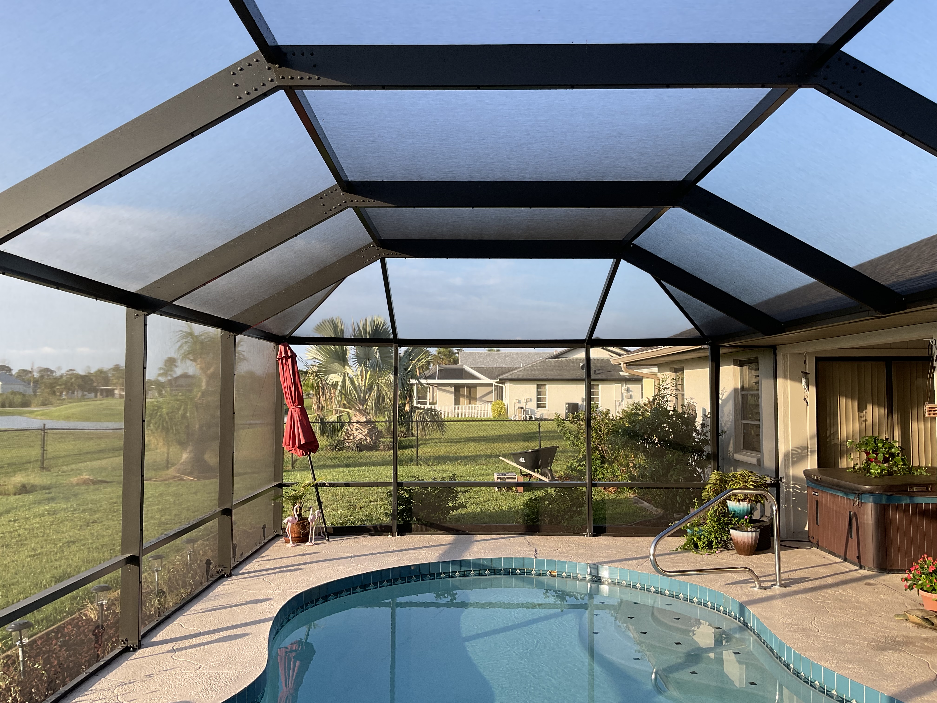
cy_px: 352
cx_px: 468
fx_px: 785
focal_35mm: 29
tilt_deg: +1.8
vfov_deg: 48.2
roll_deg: +0.0
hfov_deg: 61.7
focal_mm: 3
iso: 16
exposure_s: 1/303
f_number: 1.8
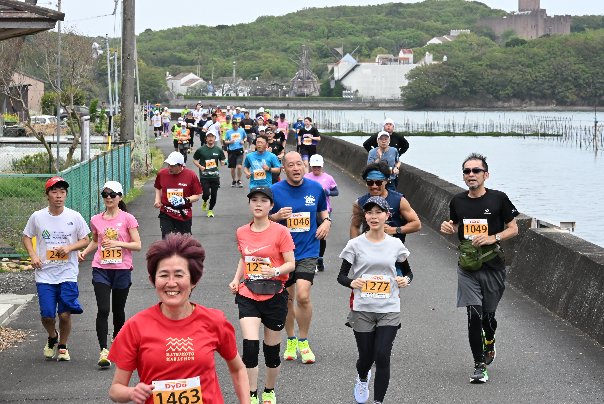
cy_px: 202
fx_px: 2098
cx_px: 302
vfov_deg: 11.0
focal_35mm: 125
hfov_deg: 16.4
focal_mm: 125
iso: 1600
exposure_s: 1/320
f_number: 22
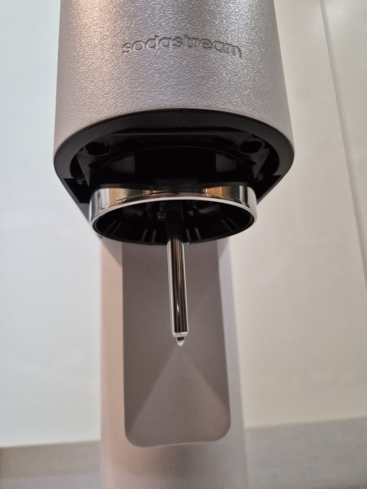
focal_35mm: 23
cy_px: 244
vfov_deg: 73.9
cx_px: 184
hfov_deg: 58.9
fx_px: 325
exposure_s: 1/120
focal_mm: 5.4
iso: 1250
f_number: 1.8
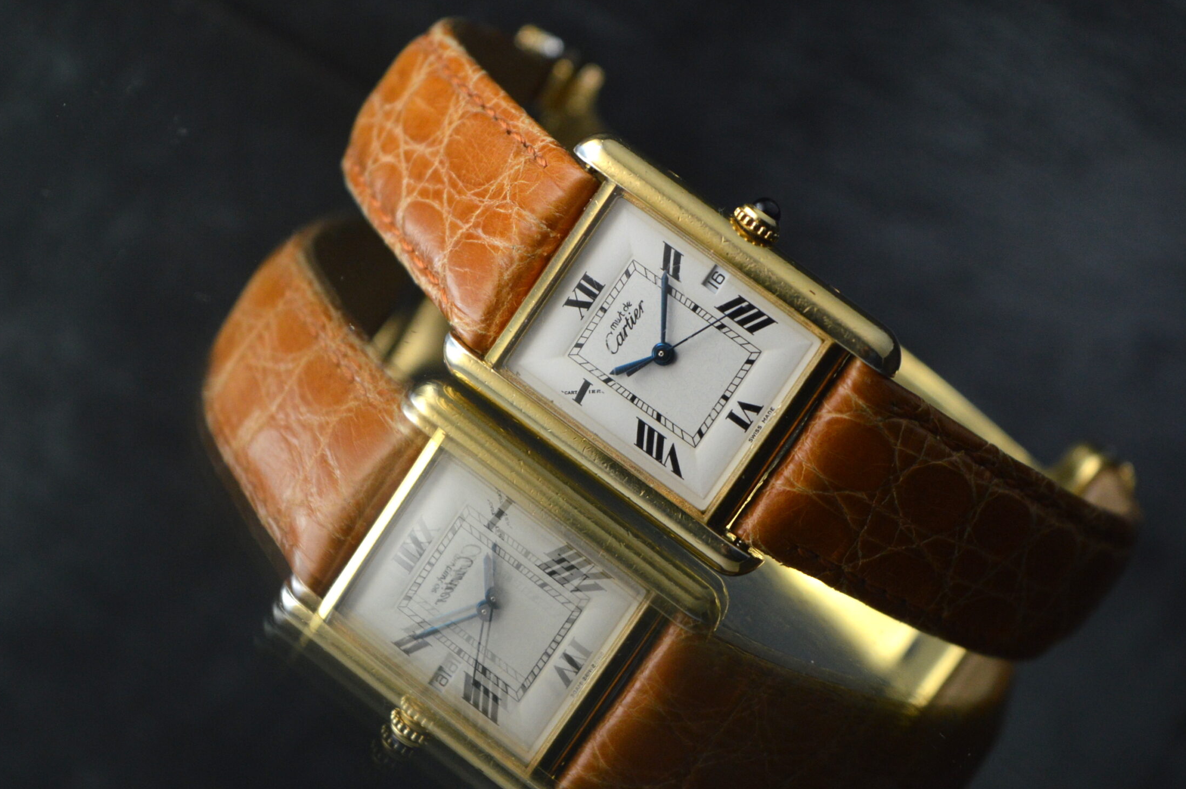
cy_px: 391
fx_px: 3179
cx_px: 689
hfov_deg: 21.1
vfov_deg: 14.1
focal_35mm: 97
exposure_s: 1/160
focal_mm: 55
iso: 800
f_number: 6.3
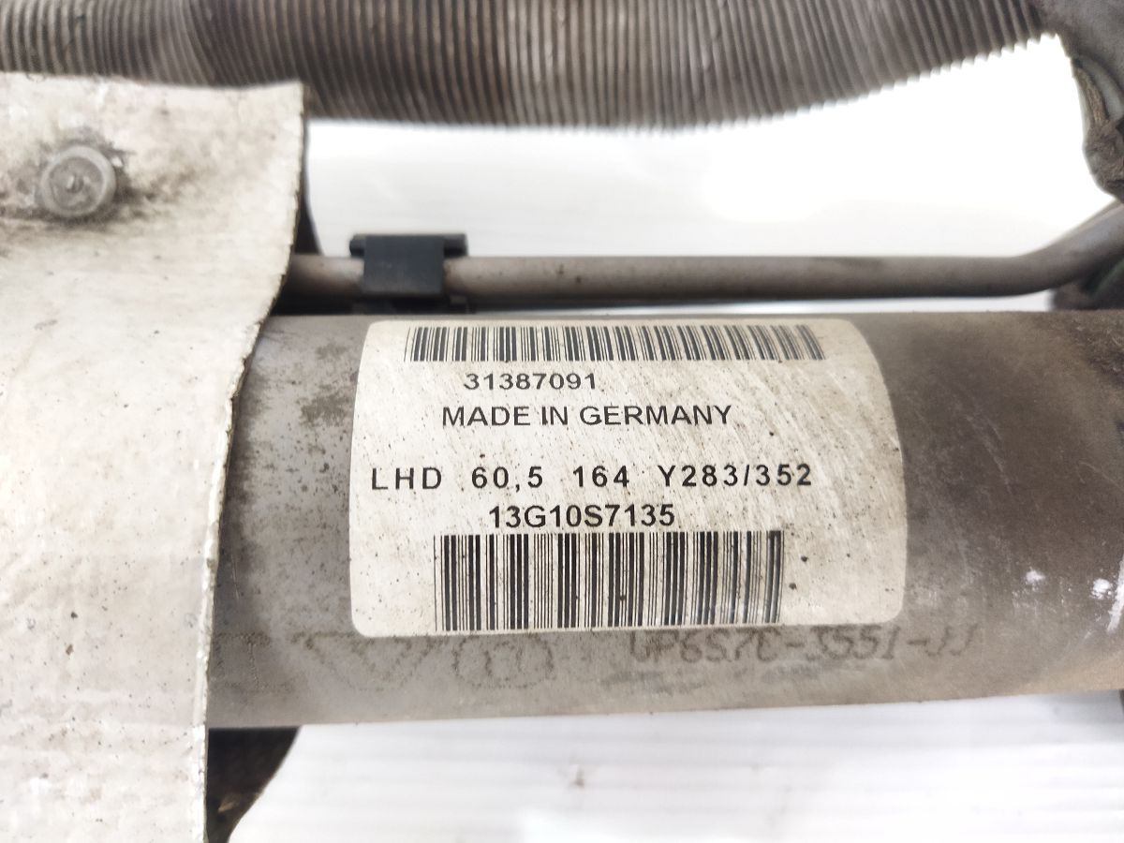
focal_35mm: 27
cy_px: 422
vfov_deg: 51.4
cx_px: 562
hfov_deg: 65.3
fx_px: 877
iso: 356
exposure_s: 1/33
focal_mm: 4.71
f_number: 1.79
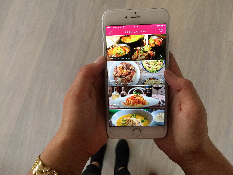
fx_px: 195
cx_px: 116
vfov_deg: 48.2
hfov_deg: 61.7
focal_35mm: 29
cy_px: 88
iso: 50
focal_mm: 4.15
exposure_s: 1/17
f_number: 2.2
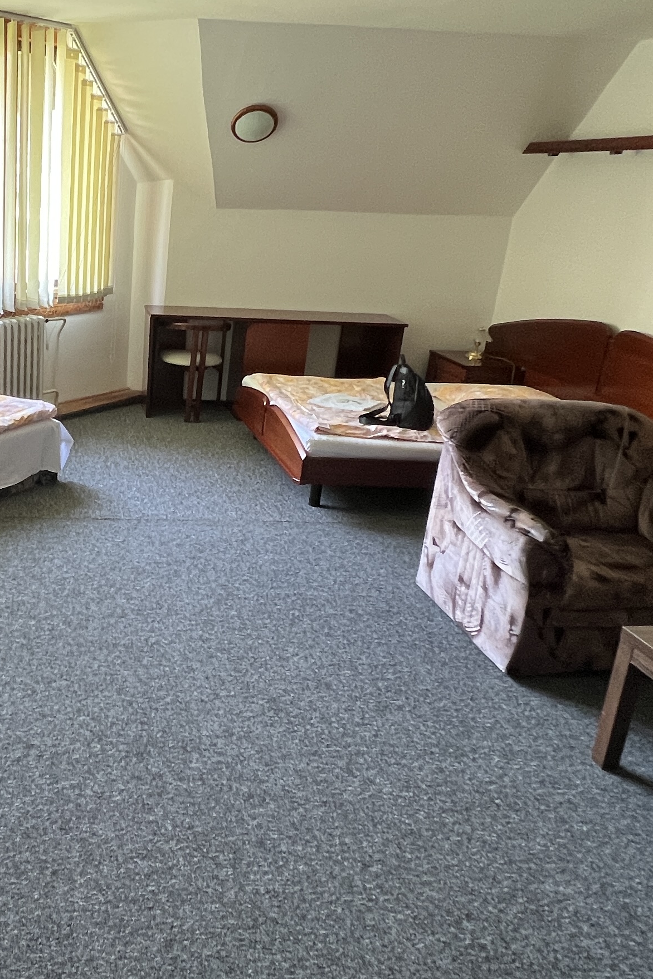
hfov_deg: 39.3
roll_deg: -2.0
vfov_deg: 60.3
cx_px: 66
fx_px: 844
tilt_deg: -19.6
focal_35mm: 31
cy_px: 501
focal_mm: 1.57
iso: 200
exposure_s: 1/50
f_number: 1.8
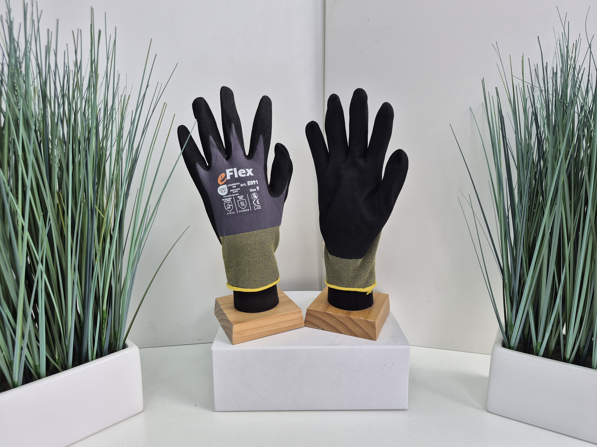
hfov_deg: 73.9
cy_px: 224
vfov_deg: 58.9
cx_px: 298
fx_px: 397
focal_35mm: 23
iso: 50
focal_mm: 5.4
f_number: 1.8
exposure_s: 1/180
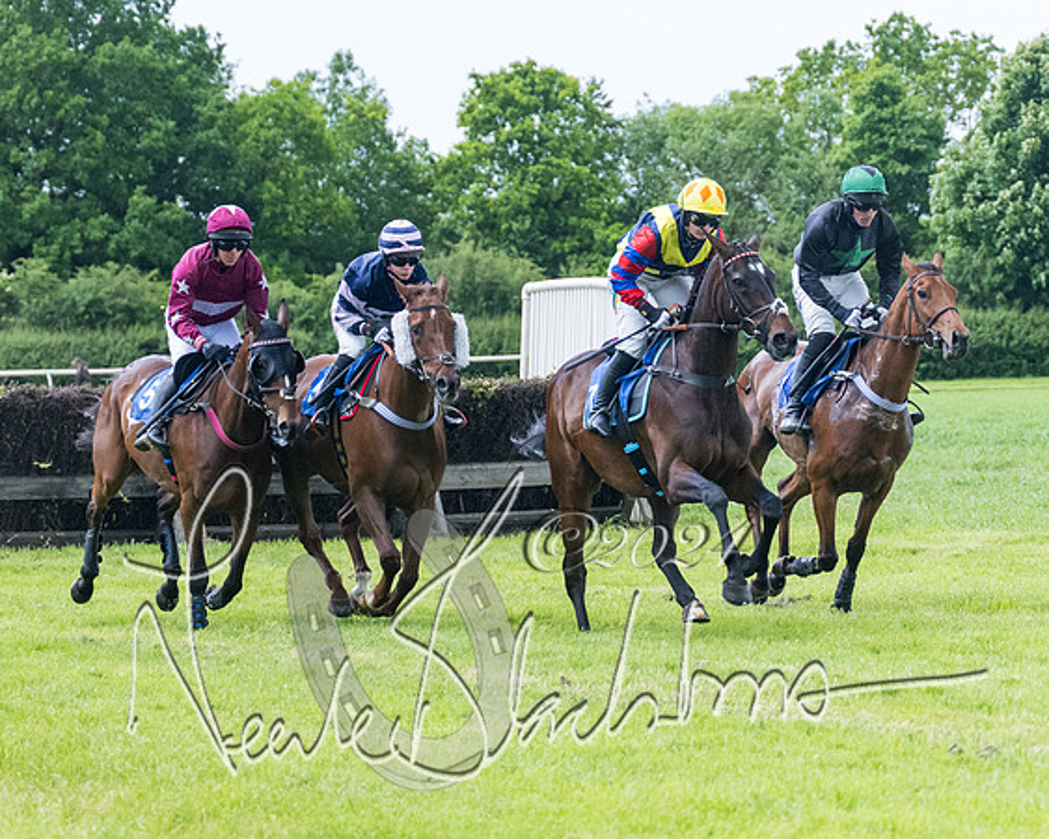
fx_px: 5824
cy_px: 443
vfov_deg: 8.2
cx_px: 448
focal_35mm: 188
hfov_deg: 10.3
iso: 2000
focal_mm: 98
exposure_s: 1/1250
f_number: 4
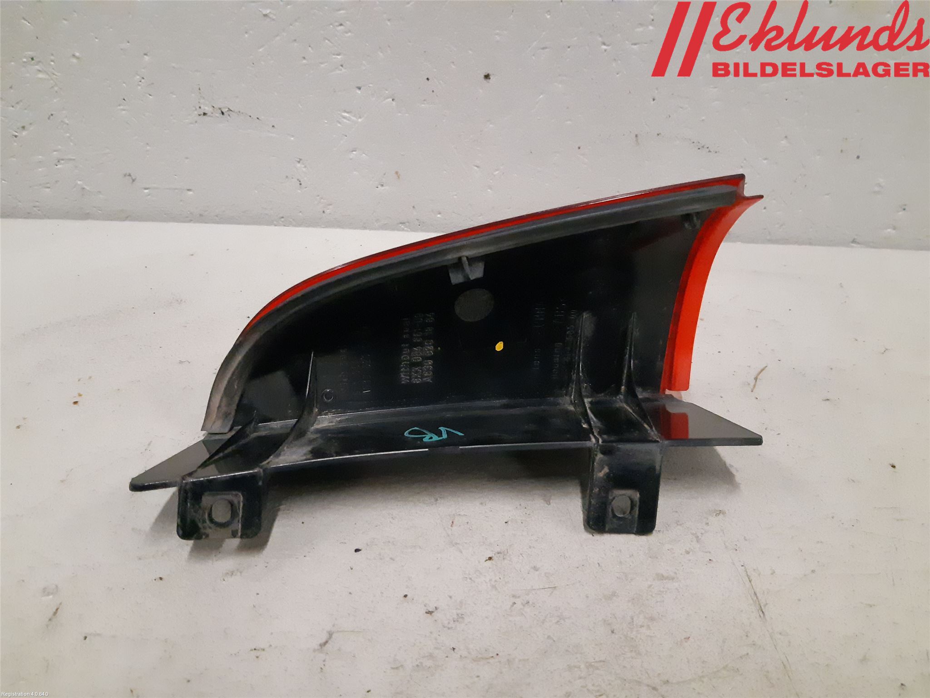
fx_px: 699
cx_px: 465
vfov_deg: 53.1
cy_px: 349
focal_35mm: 26
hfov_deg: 67.3
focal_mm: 3.93
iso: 800
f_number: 1.7
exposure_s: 1/209
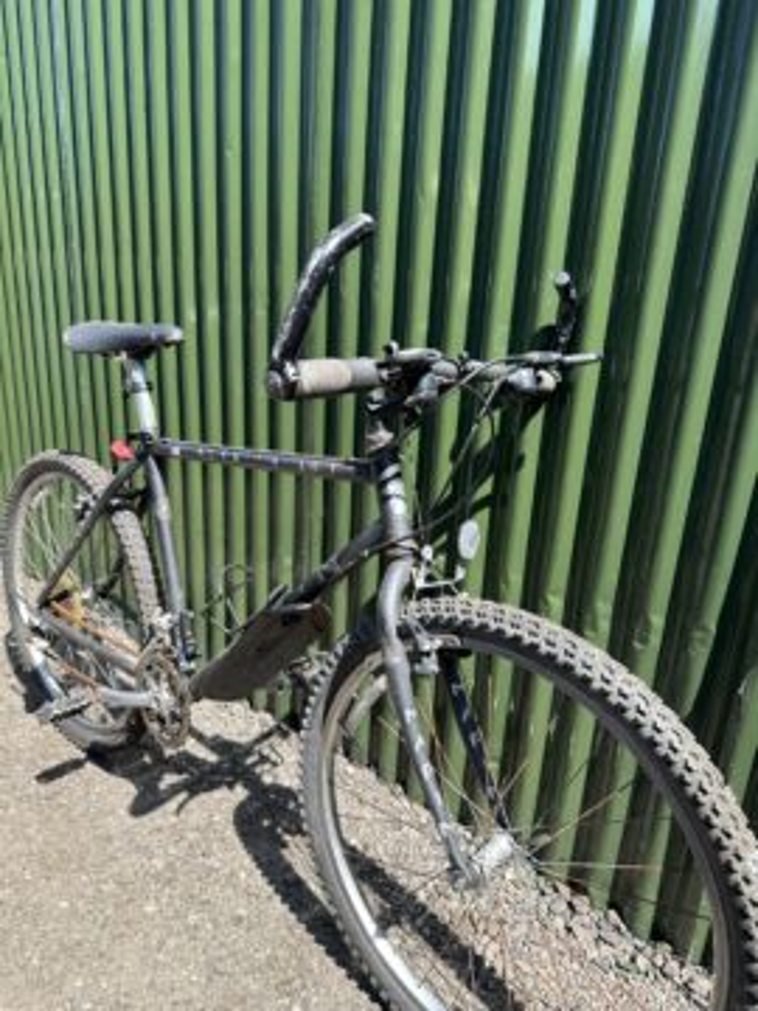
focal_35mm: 24
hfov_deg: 56.8
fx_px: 701
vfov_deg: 71.6
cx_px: 379
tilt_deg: -17.7
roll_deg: -3.7
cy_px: 506
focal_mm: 6.86
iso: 80
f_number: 1.78
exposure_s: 1/1050
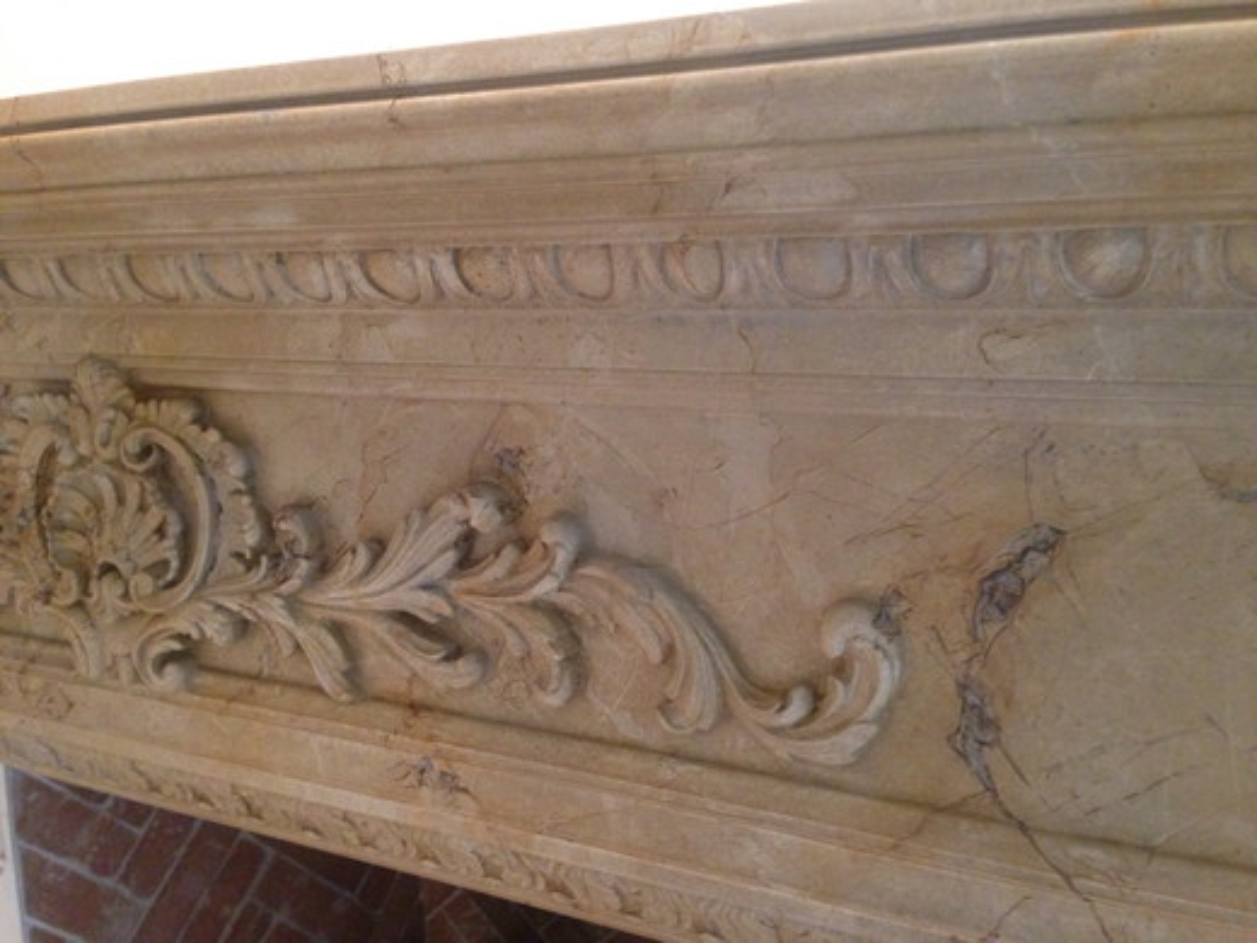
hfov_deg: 55.4
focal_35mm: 33
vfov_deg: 42.9
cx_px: 628
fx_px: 1198
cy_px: 472
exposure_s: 1/20
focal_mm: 4.13
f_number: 2.4
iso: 320
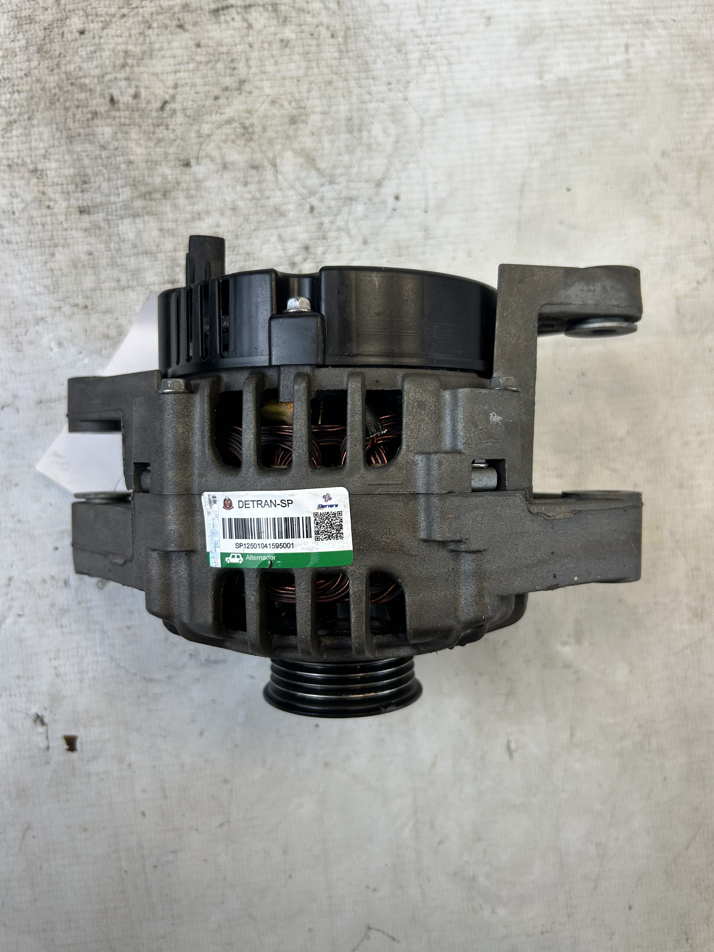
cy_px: 476
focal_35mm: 26
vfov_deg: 67.3
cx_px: 357
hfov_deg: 53.1
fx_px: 715
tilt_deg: -86.6
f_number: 1.5
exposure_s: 1/292
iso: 40
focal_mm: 5.7
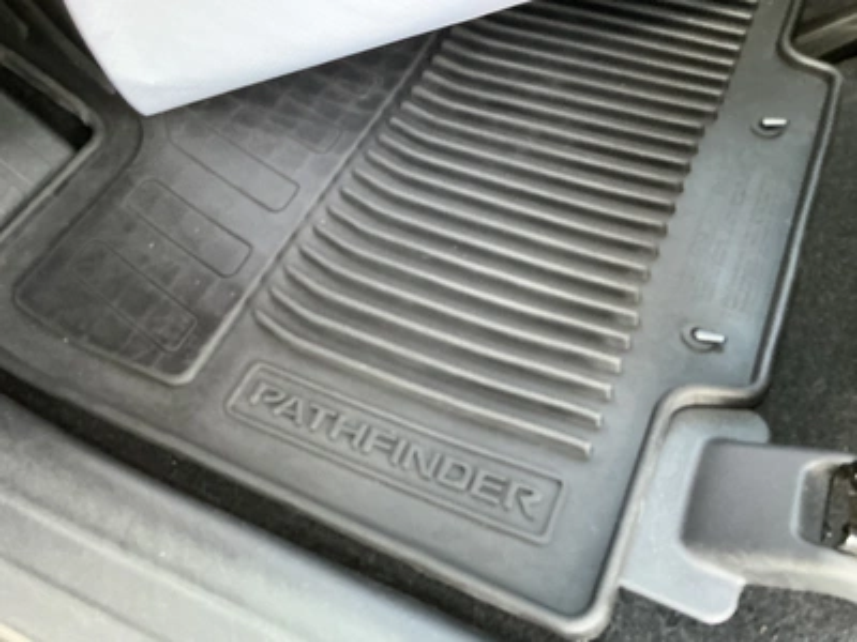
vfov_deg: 49.7
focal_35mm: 28
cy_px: 321
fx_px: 693
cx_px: 428
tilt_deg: -59.0
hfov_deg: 63.4
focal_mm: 3
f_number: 1.8
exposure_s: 1/42
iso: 320
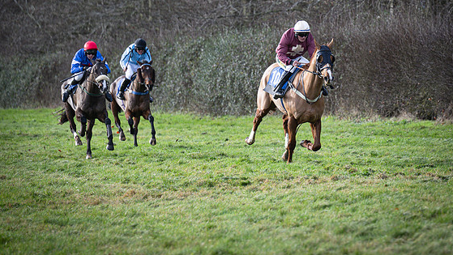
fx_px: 3689
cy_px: 103
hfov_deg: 7.0
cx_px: 389
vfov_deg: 4.0
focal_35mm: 307
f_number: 2.8
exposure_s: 1/2000
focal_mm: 130
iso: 400
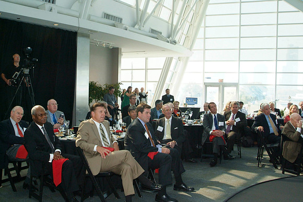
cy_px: 101
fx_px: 303
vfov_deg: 36.9
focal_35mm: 36
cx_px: 152
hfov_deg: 53.1
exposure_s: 1/90
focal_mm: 24
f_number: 9.5
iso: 1600
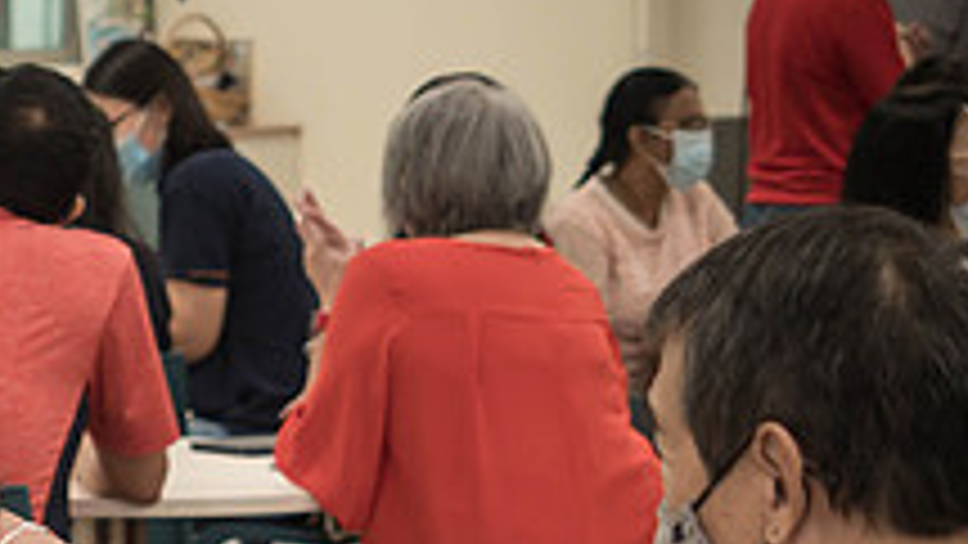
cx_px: -225
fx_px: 6264
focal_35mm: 244
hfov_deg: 8.7
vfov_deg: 4.9
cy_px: 812
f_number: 2.8
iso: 400
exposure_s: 1/125
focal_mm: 40
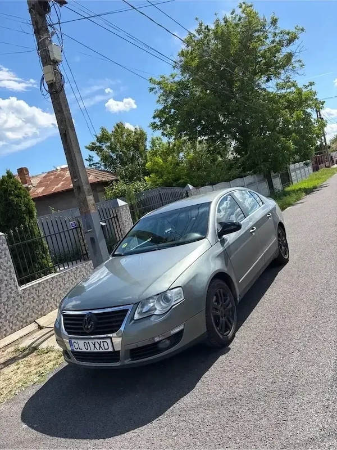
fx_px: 337
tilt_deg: -2.8
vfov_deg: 67.3
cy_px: 225
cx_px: 168
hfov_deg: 53.1
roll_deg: +13.1
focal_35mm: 26
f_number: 1.6
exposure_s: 1/2639
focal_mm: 5.96
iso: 50
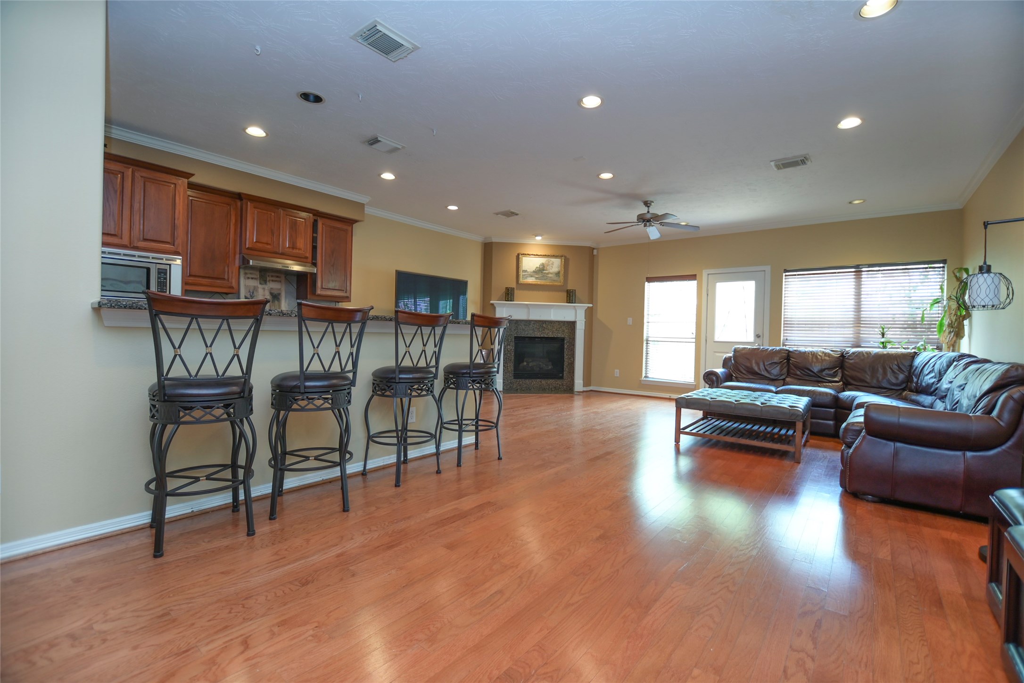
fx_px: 427
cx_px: 512
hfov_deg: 100.4
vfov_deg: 77.3
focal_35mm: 15
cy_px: 342
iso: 125
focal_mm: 10
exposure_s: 1/15
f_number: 3.5
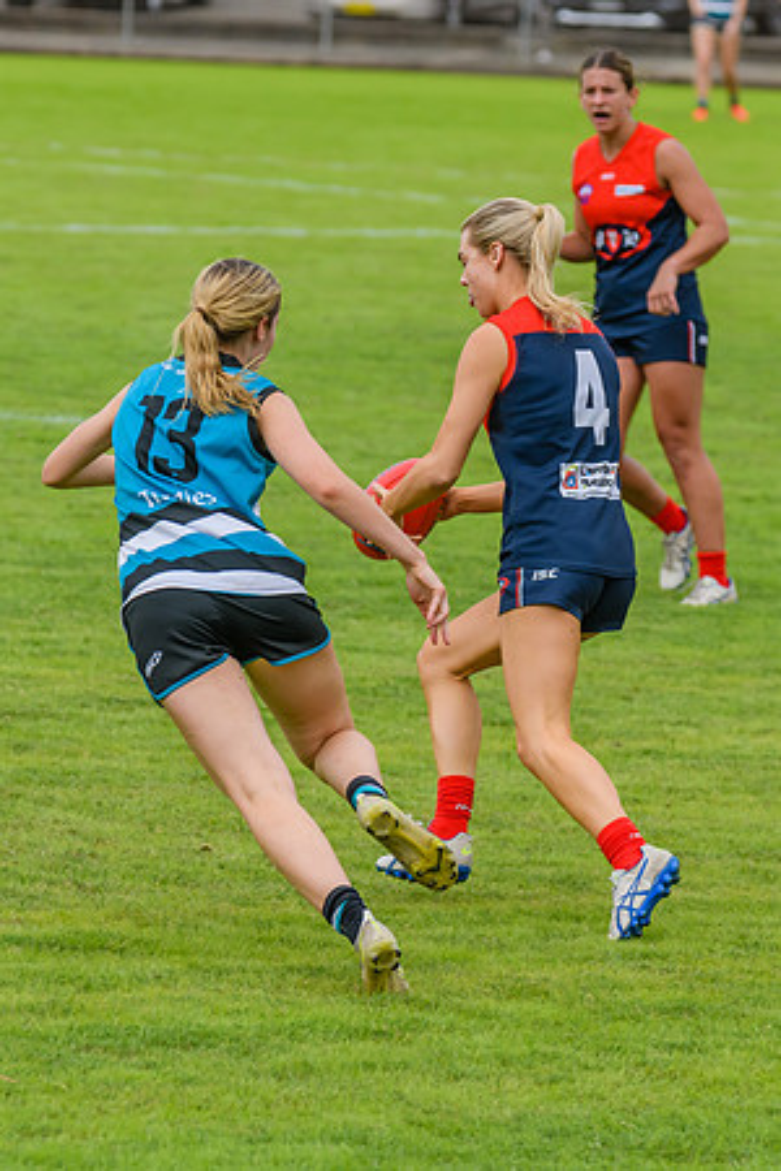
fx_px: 11132
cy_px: 572
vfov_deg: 6.0
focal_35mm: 342
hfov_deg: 4.0
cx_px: 403
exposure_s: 1/2000
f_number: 6.3
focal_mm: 220
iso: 800
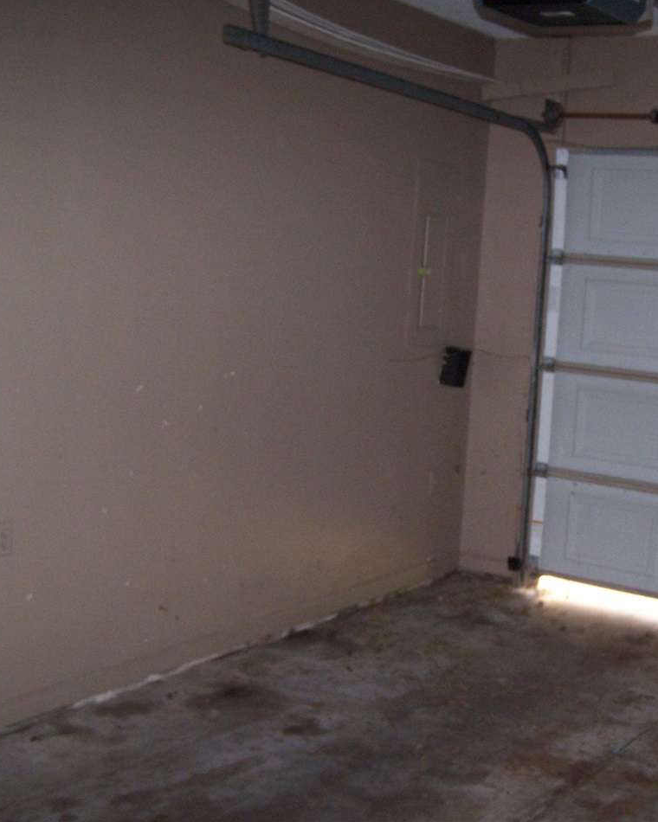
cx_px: 500
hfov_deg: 29.7
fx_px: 1217
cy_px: 408
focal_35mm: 50
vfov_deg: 37.3
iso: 140
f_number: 2.8
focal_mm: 6.3
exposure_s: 1/60
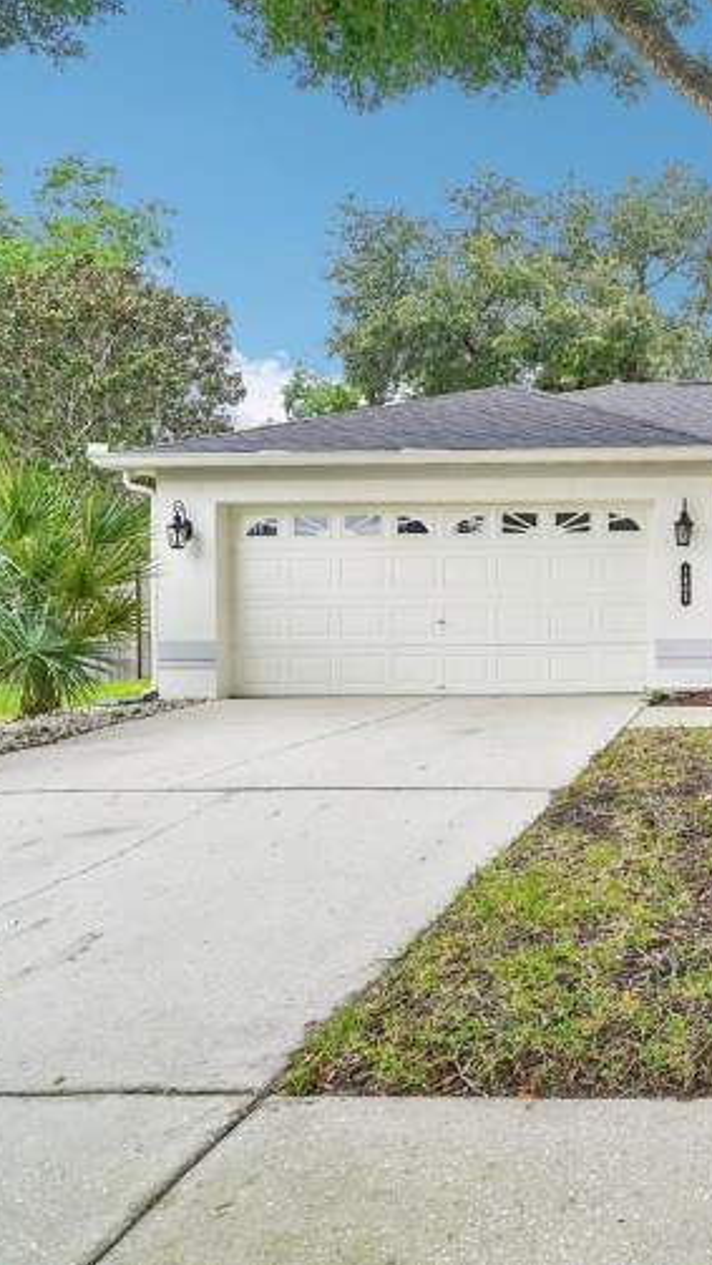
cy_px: 605
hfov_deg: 38.0
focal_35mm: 25
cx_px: 787
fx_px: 839
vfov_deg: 74.0
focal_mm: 10
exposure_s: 1/30
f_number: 8
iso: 125
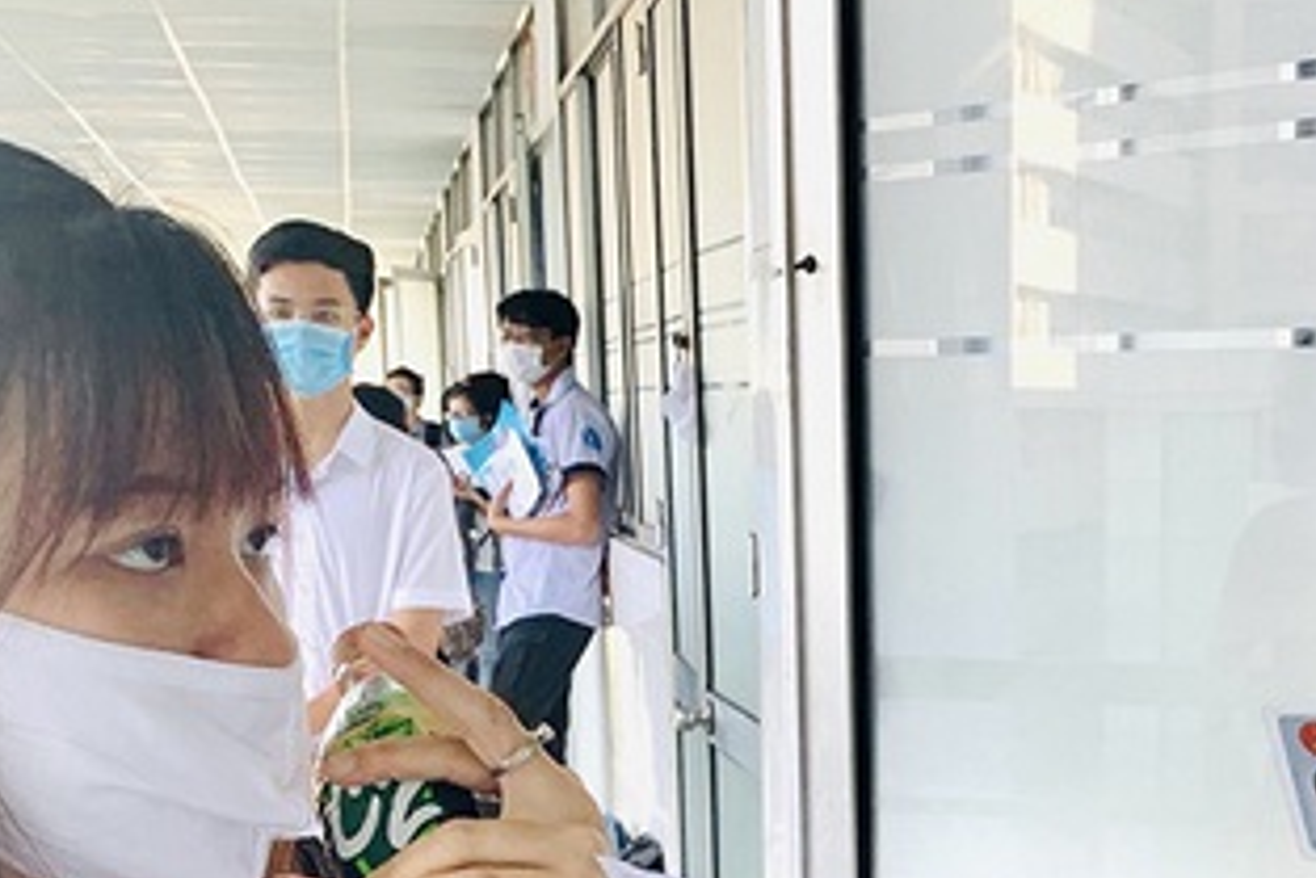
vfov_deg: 21.1
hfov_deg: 30.8
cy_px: 794
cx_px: 1114
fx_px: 2304
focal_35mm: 63
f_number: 1.8
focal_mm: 4.25
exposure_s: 1/100
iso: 25
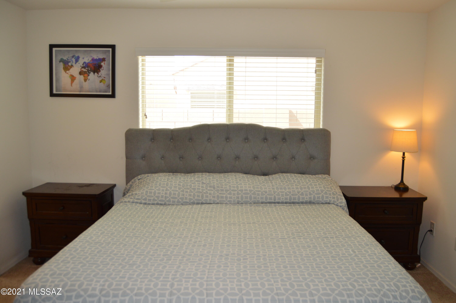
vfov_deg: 47.8
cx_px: 228
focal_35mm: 27
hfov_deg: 67.4
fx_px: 342
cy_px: 152
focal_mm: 18
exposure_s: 1/100
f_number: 4
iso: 400
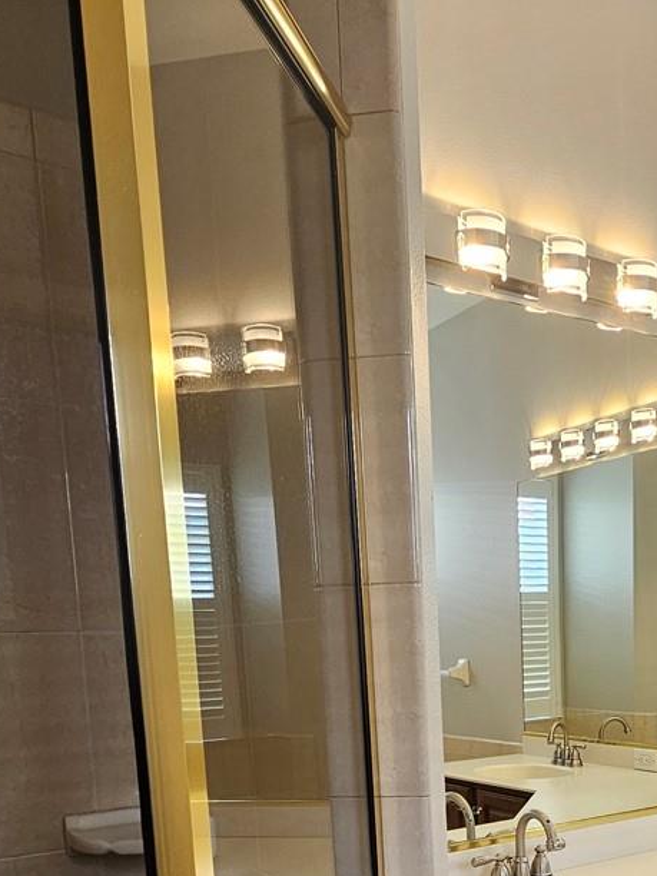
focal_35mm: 34
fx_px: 860
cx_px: 531
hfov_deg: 40.0
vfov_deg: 49.0
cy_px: 766
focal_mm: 2.2
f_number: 2.2
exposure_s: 1/60
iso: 100
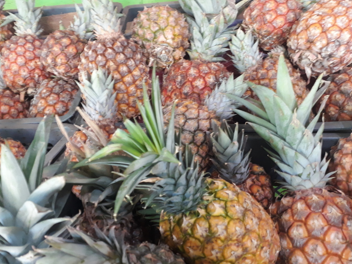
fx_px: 305
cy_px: 138
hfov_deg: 60.0
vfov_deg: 46.8
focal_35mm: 30
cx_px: 179
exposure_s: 1/15
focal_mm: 3.6
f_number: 1.9
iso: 200
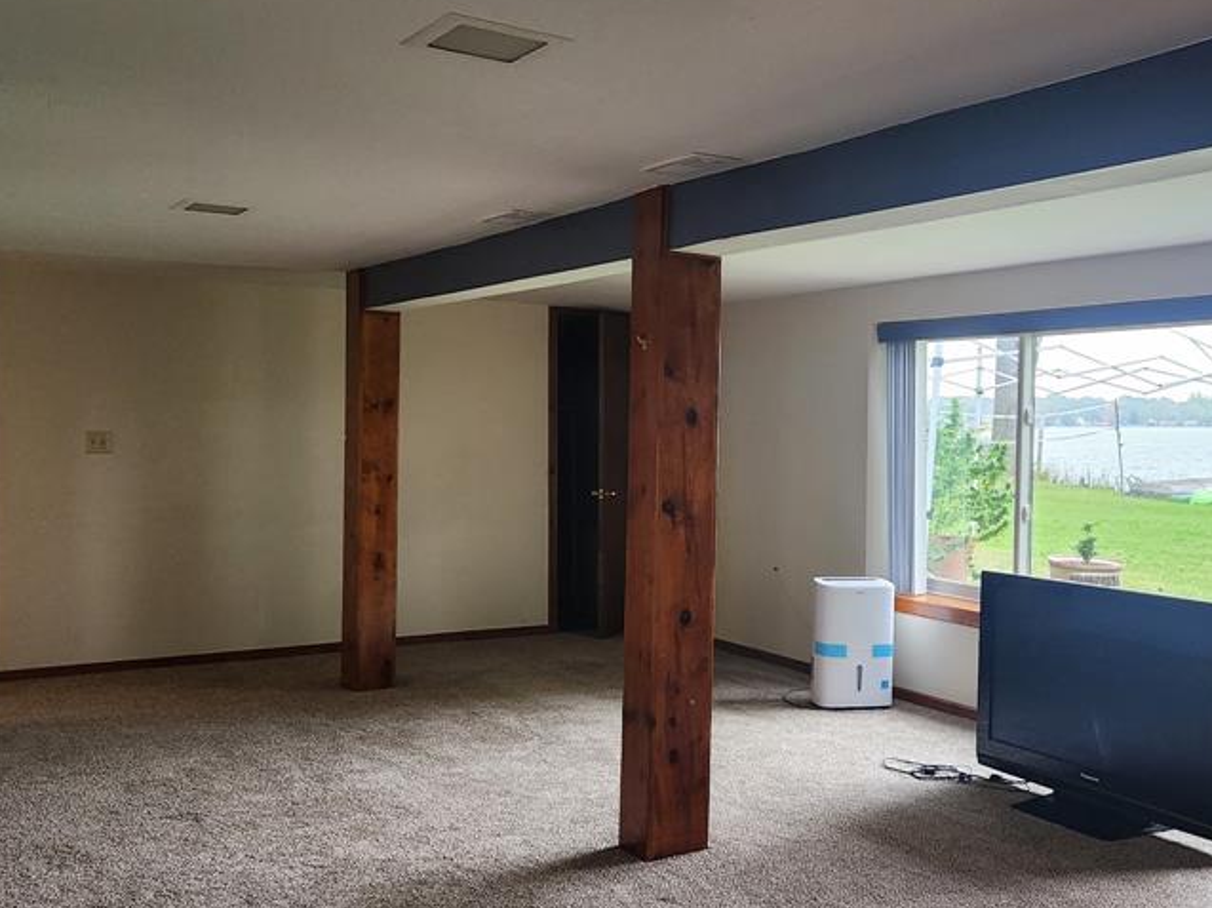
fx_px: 1295
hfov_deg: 49.3
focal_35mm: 37
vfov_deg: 38.6
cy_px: 459
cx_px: 807
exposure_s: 1/120
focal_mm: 5.4
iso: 320
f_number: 1.8
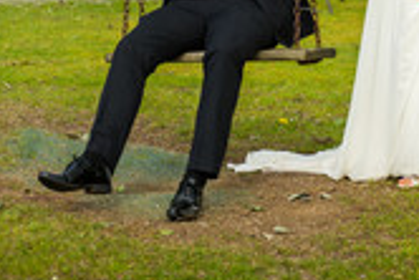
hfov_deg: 7.0
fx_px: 3425
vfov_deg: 4.7
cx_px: 221
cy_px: -14
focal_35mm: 294
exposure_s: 1/800
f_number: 2.8
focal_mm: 100
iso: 160
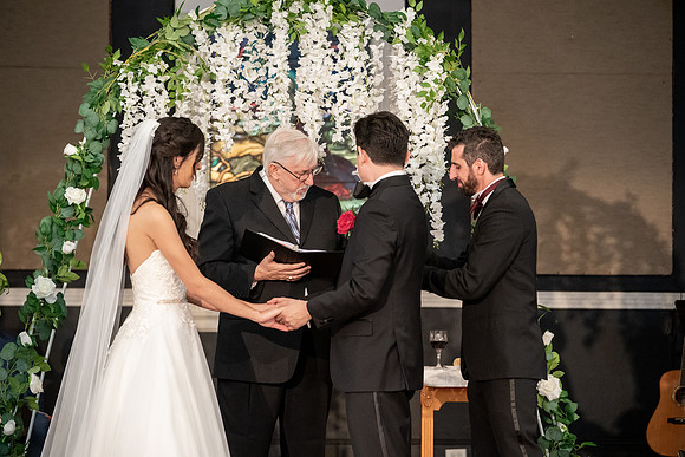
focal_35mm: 116
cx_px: 342
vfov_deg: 11.8
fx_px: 2208
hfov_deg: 17.6
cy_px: 228
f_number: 4
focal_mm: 116
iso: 8000
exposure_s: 1/125
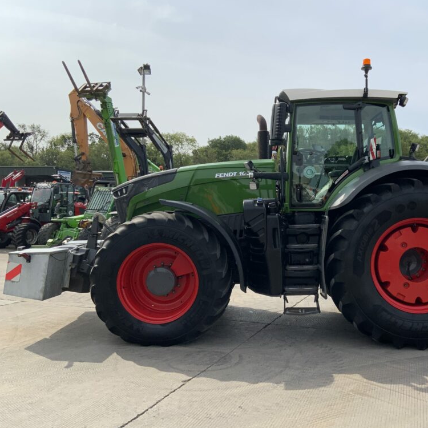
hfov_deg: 46.6
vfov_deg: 47.2
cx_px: 280
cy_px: 216
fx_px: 490
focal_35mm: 35
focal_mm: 3
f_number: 1.8
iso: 20
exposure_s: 1/2320
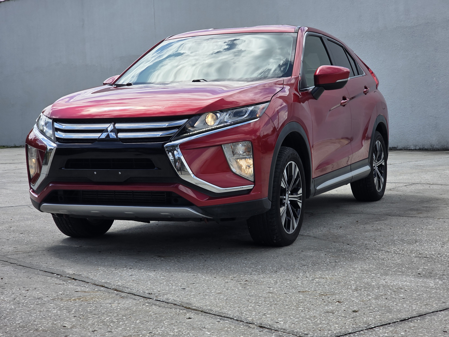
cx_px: 224
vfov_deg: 21.3
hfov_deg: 28.2
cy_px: 168
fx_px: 895
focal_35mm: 69
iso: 50
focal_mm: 7.9
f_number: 2.4
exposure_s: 1/1967
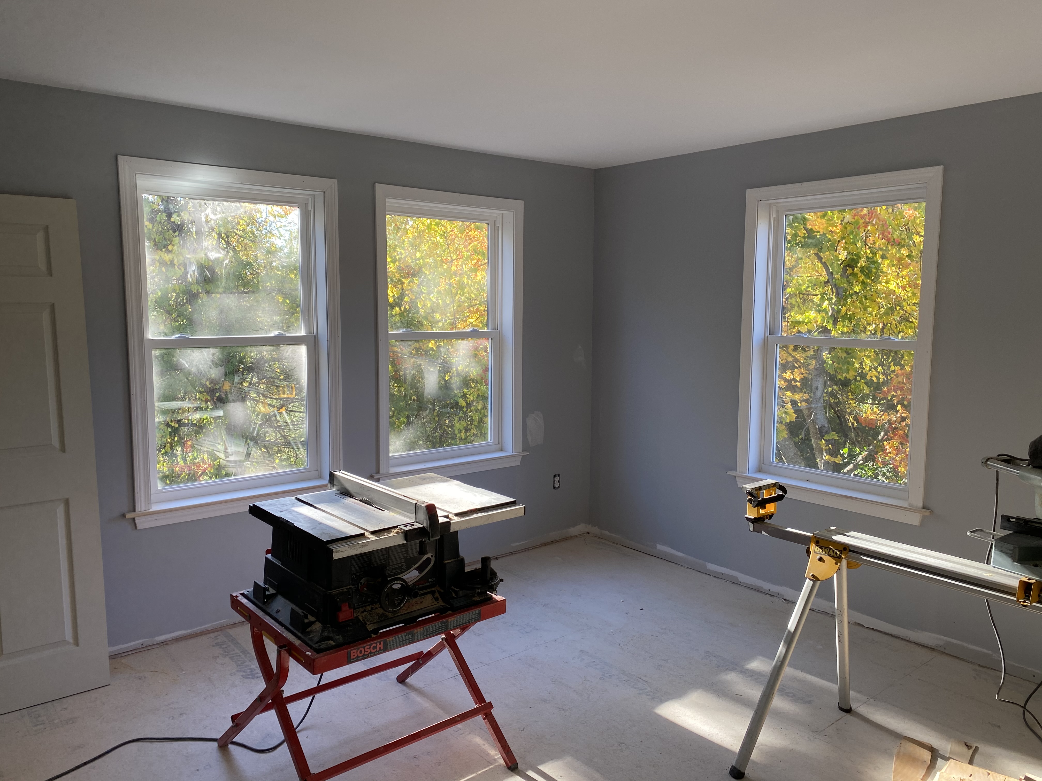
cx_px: 521
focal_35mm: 26
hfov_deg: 67.3
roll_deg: +0.4
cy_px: 390
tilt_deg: -6.3
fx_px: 783
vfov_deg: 53.1
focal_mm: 4.25
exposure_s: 1/122
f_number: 1.8
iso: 40
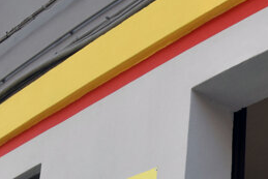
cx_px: 318
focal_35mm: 91
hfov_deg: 20.9
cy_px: 198
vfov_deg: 14.7
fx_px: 678
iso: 500
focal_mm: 18
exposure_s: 1/400
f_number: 10
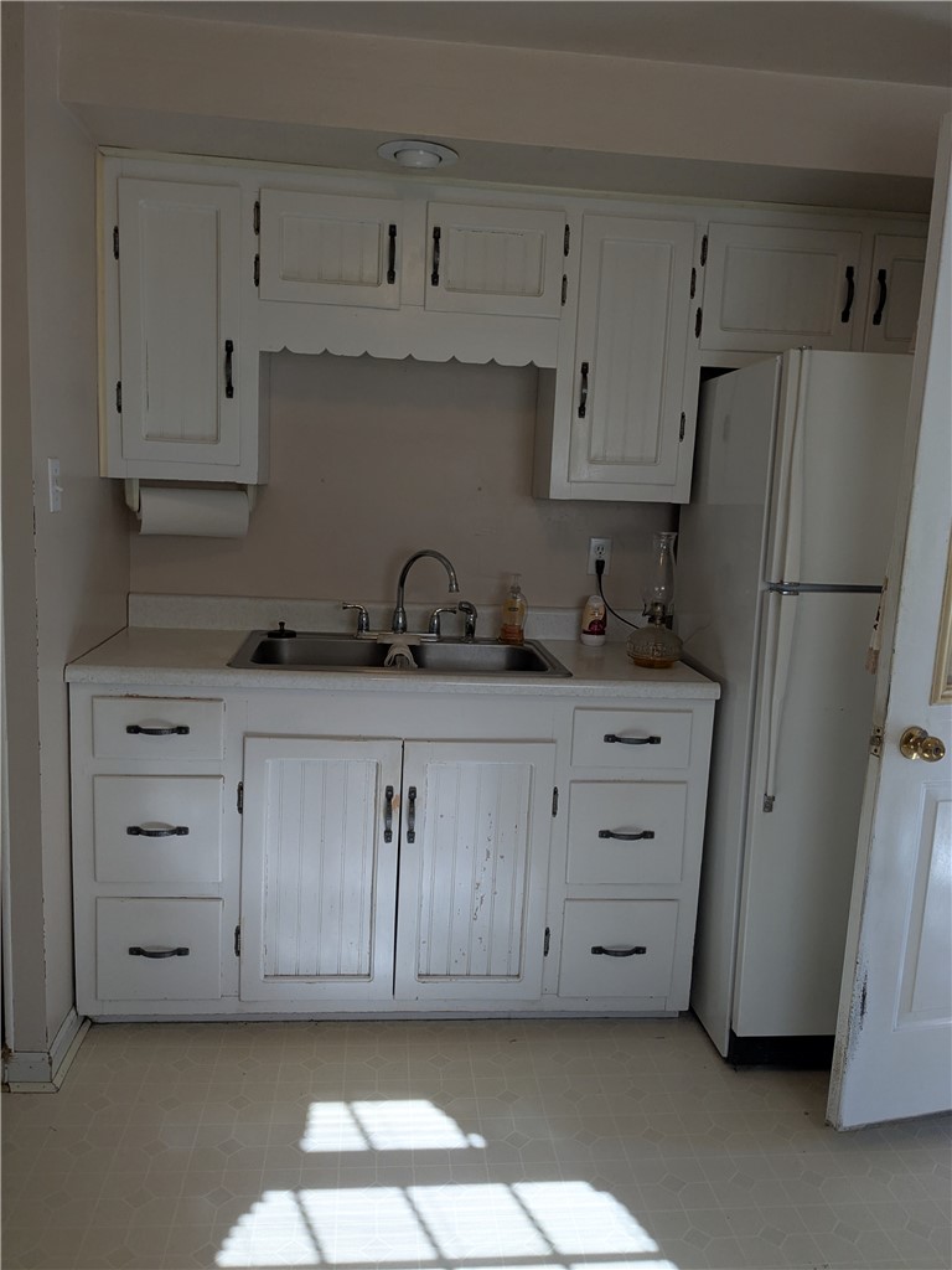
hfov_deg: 51.4
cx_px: 476
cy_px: 635
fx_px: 990
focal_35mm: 27
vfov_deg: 65.3
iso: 73
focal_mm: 4.38
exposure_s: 1/120
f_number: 1.73
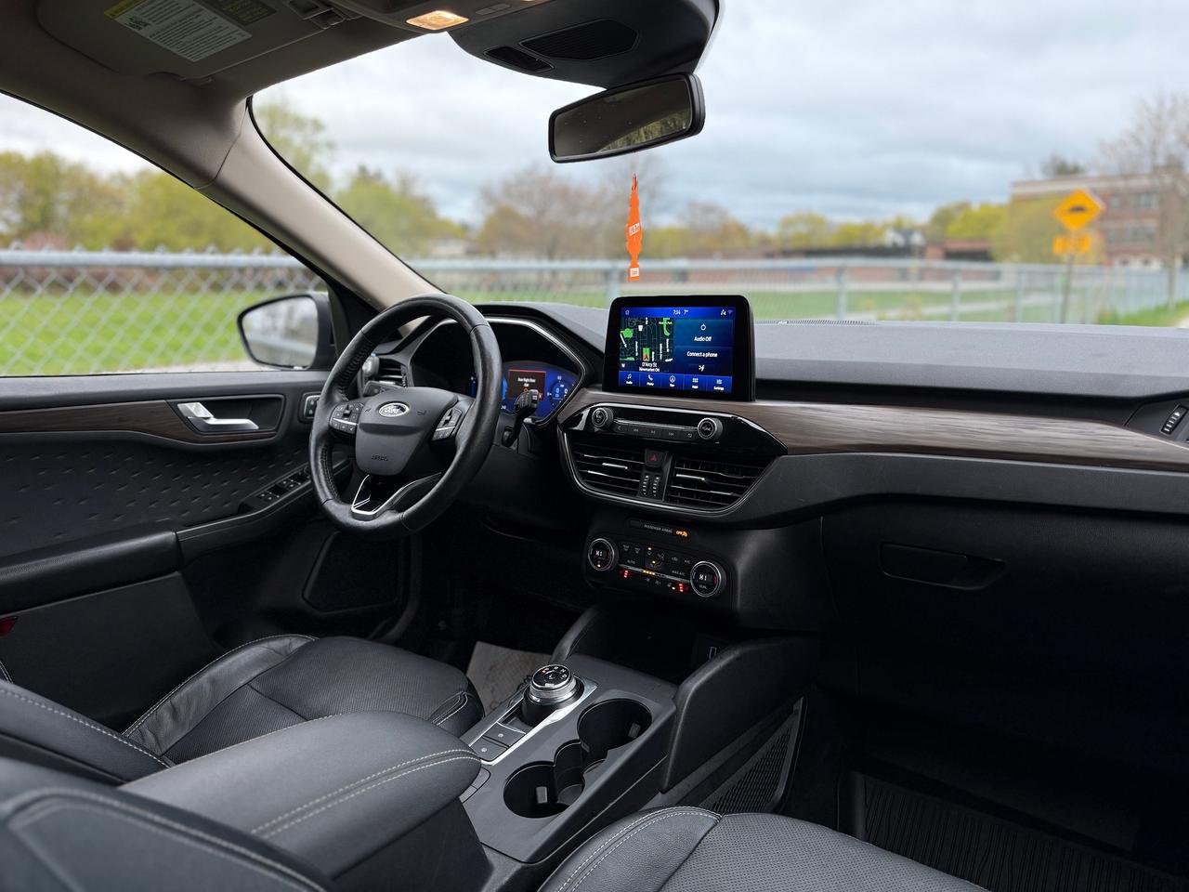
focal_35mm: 24
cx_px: 594
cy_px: 446
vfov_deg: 56.8
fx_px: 824
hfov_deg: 71.6
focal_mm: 6.76
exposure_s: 1/168
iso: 160
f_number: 1.78
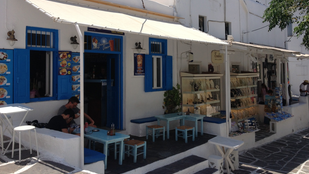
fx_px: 320
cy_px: 57
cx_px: 157
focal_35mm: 39
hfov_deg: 51.6
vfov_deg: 30.2
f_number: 2.4
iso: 50
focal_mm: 4.28
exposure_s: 1/1783
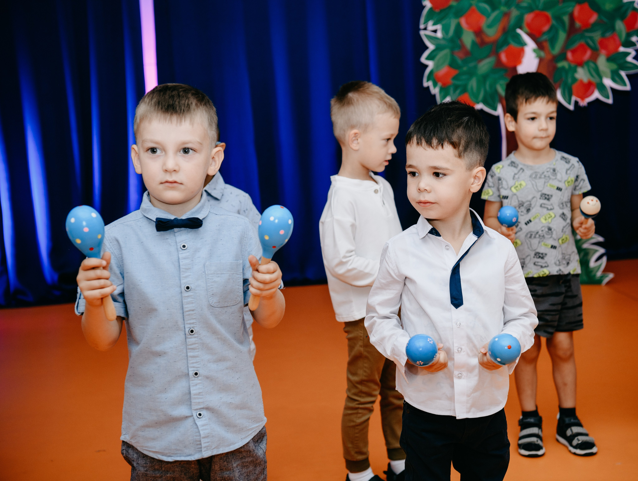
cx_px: 361
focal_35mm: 56
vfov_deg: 26.0
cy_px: 240
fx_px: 1042
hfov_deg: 34.0
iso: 250
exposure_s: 1/160
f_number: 4
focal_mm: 52
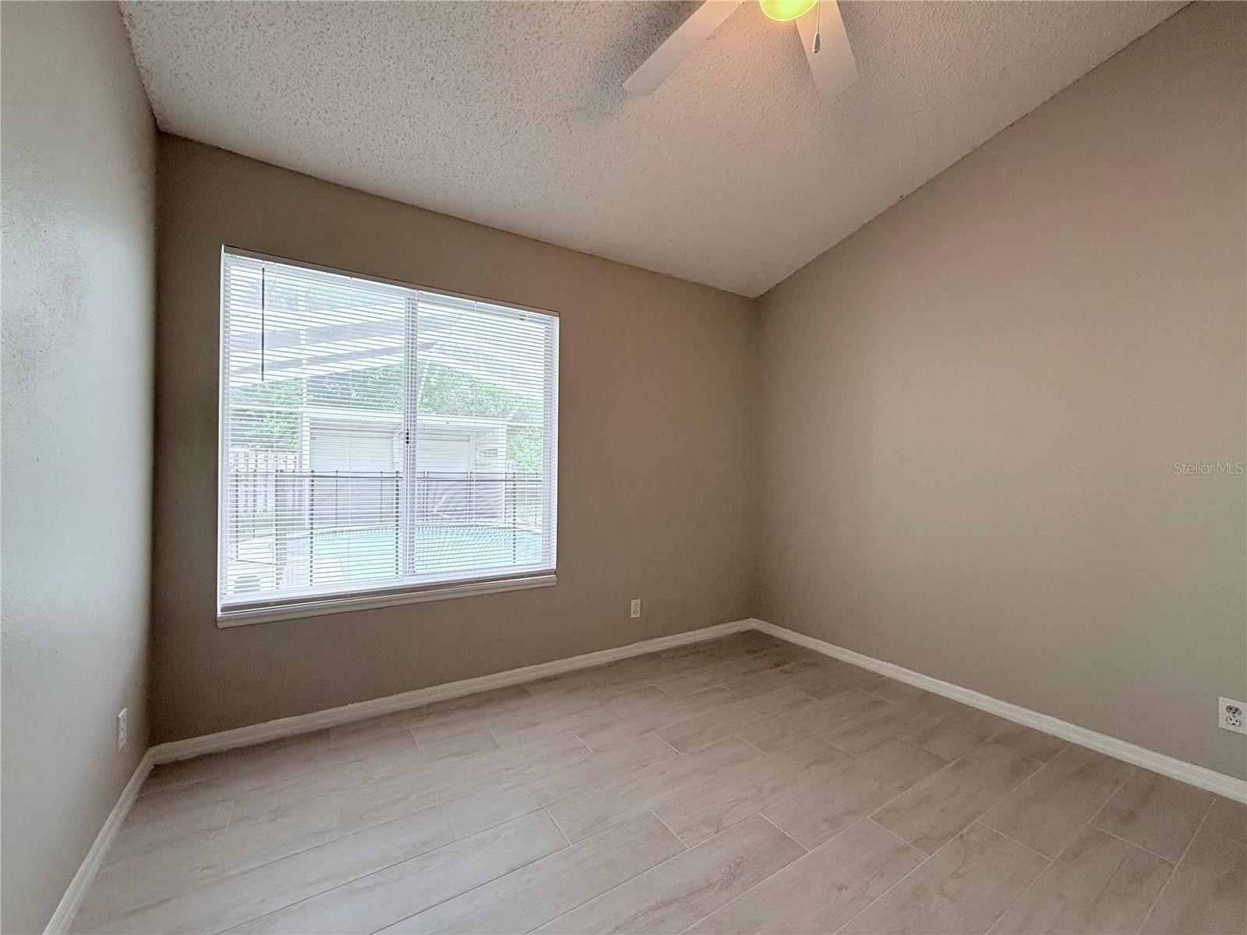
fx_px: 504
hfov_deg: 102.1
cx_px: 624
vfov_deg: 85.7
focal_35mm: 14
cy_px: 468
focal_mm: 2.22
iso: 64
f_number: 2.2
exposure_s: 1/120
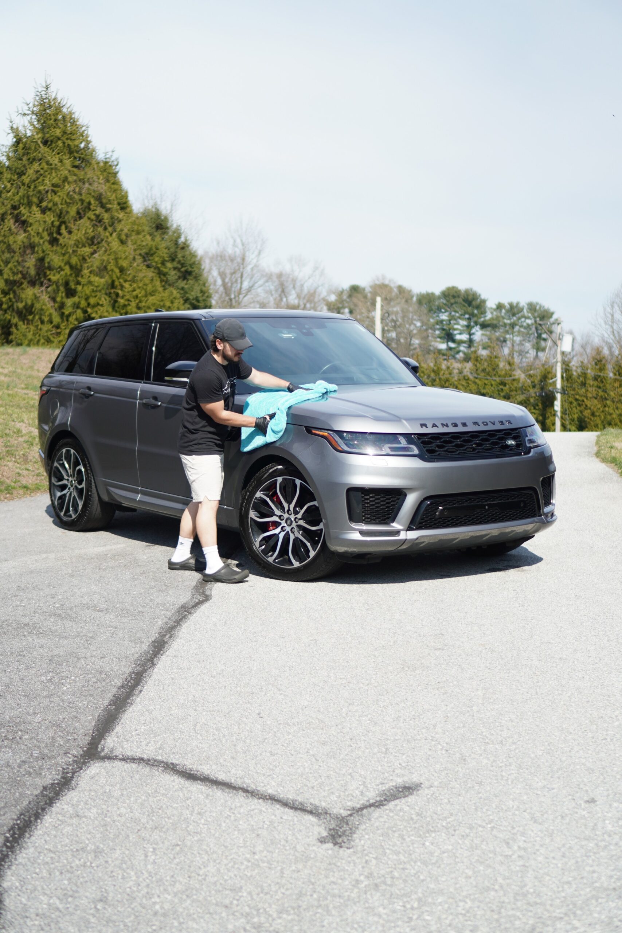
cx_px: 311
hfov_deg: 25.8
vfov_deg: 37.8
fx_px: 1360
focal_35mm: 52
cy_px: 466
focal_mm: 35
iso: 100
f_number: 1.8
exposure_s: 1/125
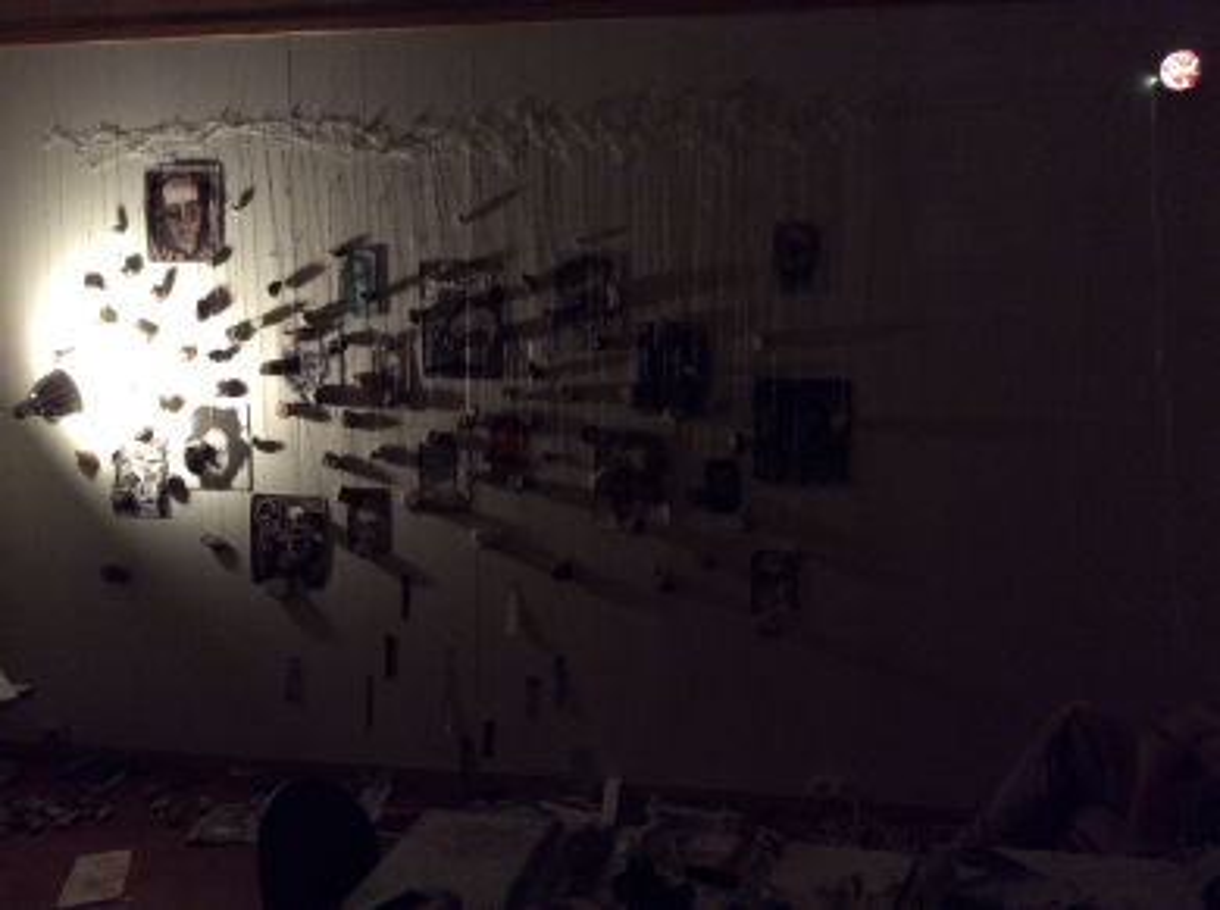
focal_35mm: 32
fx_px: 1126
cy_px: 455
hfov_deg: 56.9
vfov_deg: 44.0
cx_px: 610
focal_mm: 3.3
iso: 250
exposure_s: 1/20
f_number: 2.4
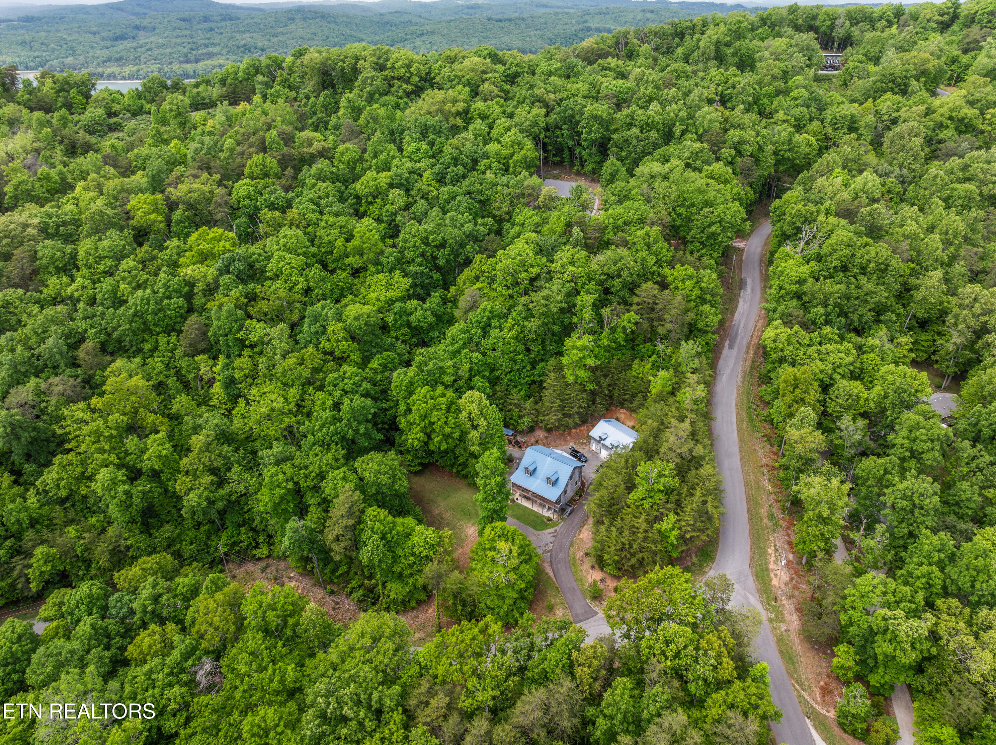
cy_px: 372
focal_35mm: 24
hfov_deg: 71.6
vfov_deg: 56.8
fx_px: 690
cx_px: 498
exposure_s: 1/400
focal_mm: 12.29
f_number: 2.8
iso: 100
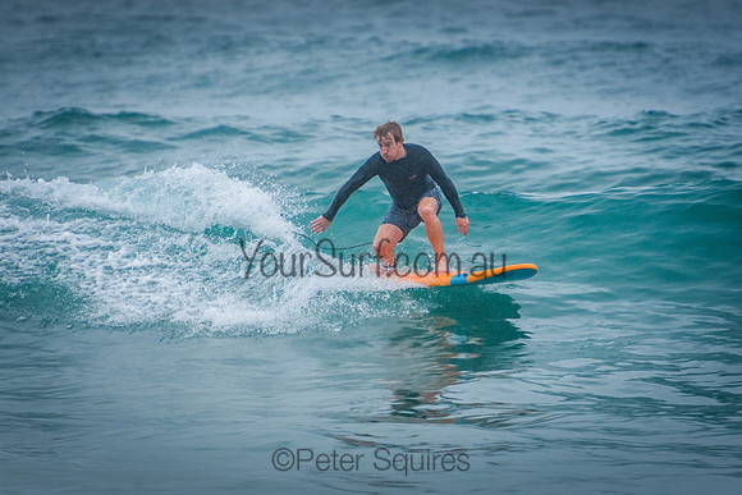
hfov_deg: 3.4
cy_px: 248
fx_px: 12369
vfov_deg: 2.3
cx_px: 371
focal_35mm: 600
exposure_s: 1/2000
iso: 560
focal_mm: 400
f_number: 5.6
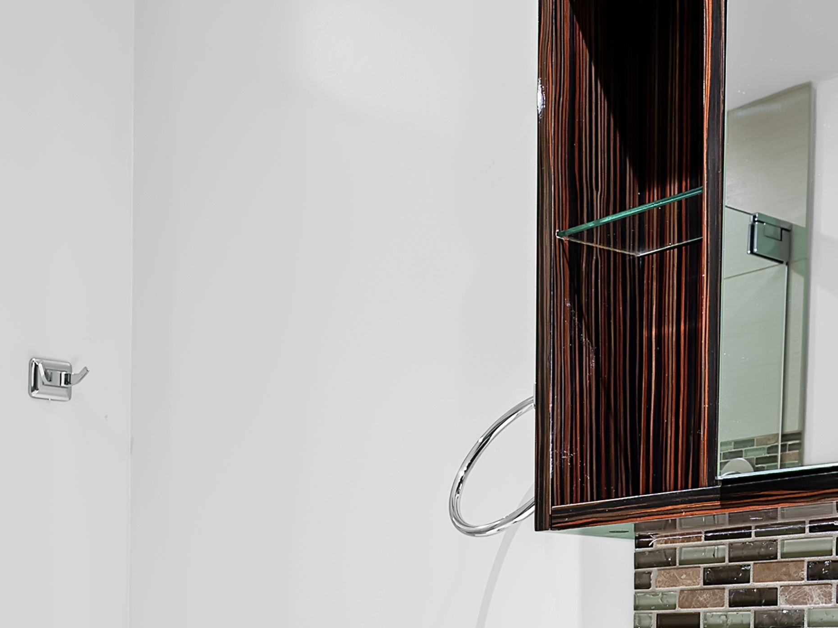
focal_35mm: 66
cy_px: 743
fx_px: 1598
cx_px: 379
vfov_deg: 20.8
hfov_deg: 29.4
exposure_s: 1/2
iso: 125
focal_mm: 16
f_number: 8
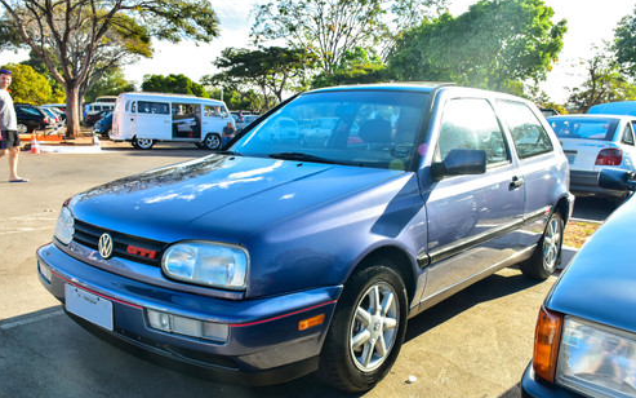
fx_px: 537
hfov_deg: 61.2
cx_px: 319
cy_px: 210
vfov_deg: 40.6
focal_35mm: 31
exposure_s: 1/80
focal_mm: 20
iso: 200
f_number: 7.1
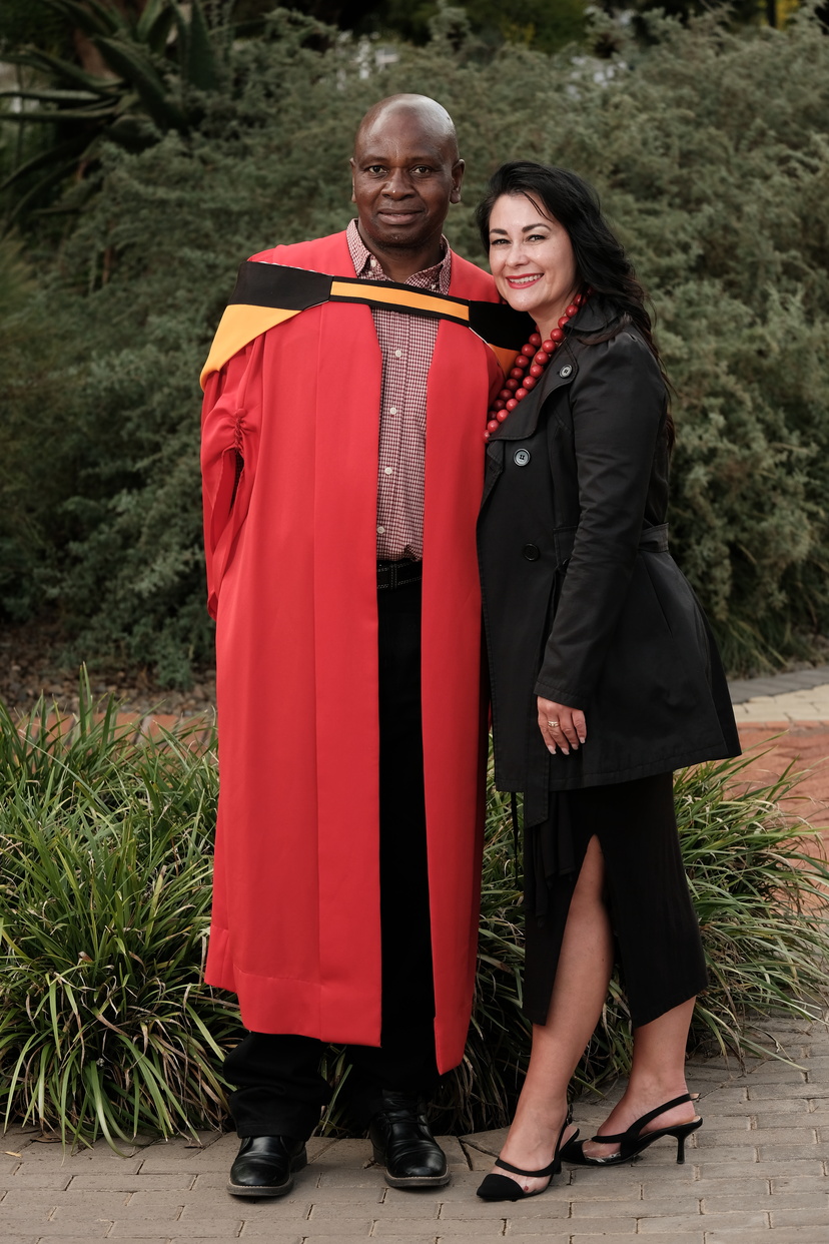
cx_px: 414
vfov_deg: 18.4
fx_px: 3834
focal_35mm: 111
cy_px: 622
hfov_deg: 12.3
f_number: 5
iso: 200
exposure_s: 1/160
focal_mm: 74.1
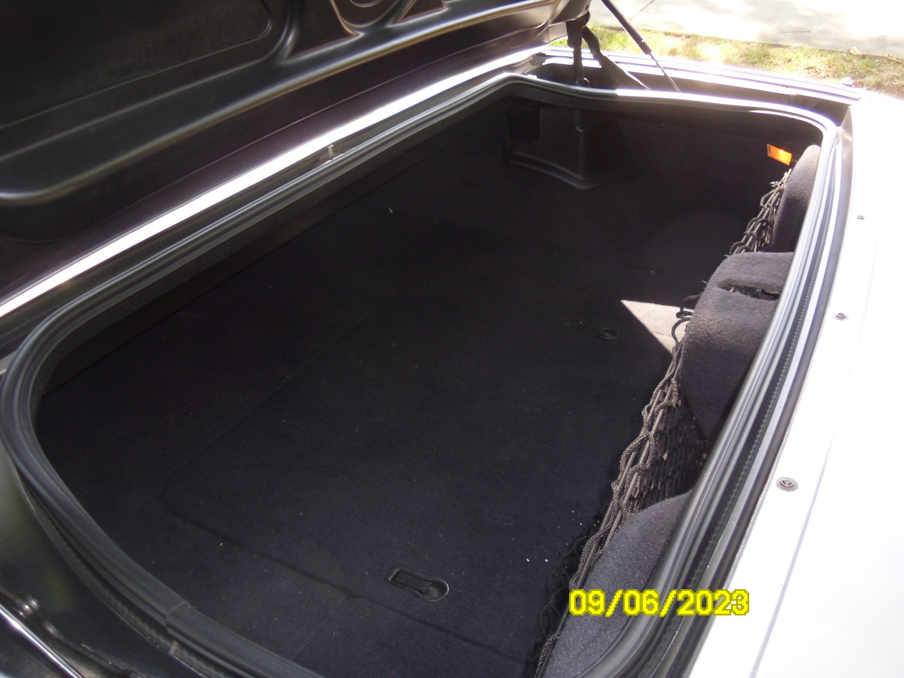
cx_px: 452
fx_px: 810
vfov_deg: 45.4
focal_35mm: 31
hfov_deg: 58.4
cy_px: 339
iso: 80
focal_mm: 5.6
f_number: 3.3
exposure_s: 1/45
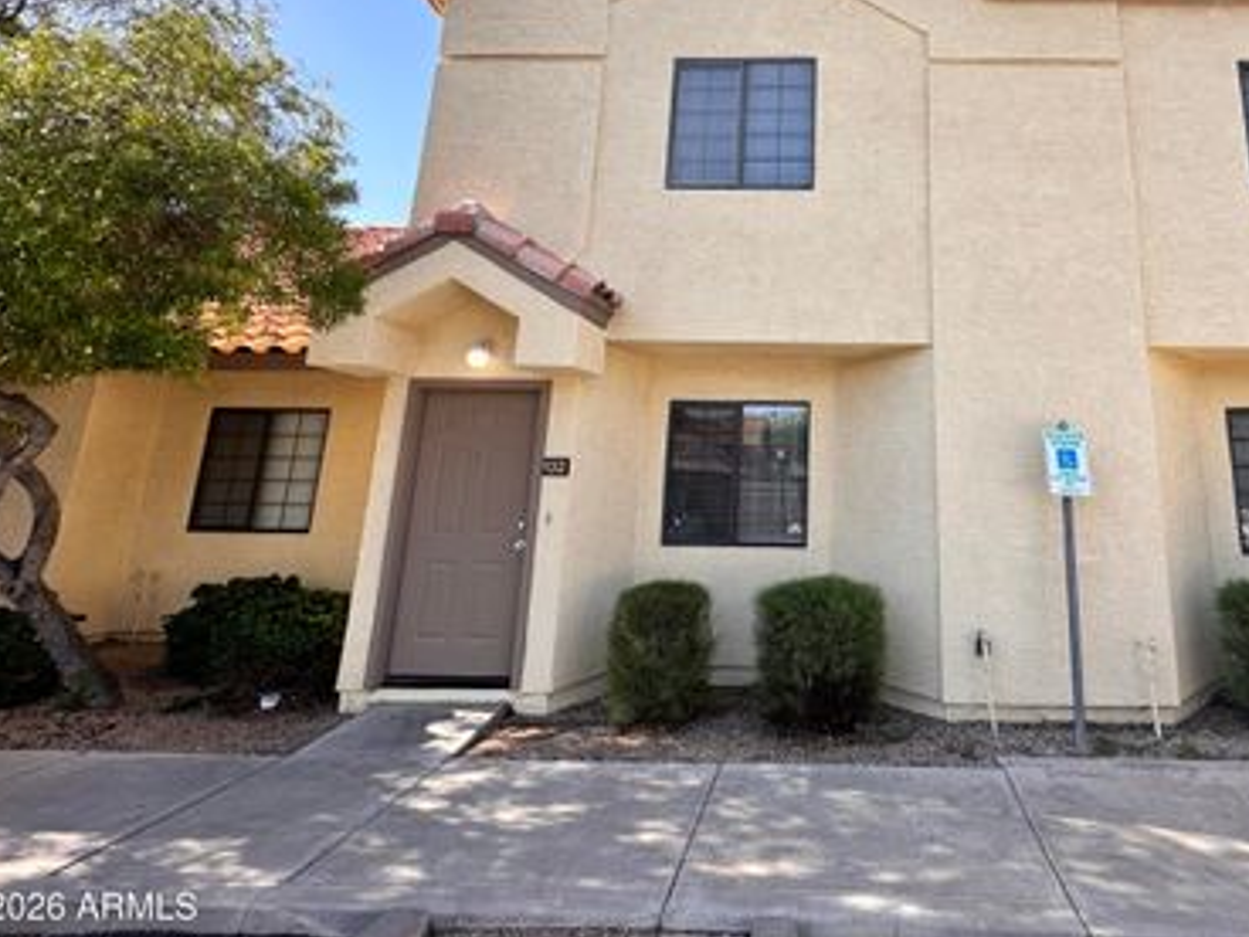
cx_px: 832
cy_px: 328
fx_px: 686
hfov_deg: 81.8
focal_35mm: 19
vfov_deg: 67.2
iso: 40
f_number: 2.2
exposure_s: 1/754
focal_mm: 2.22
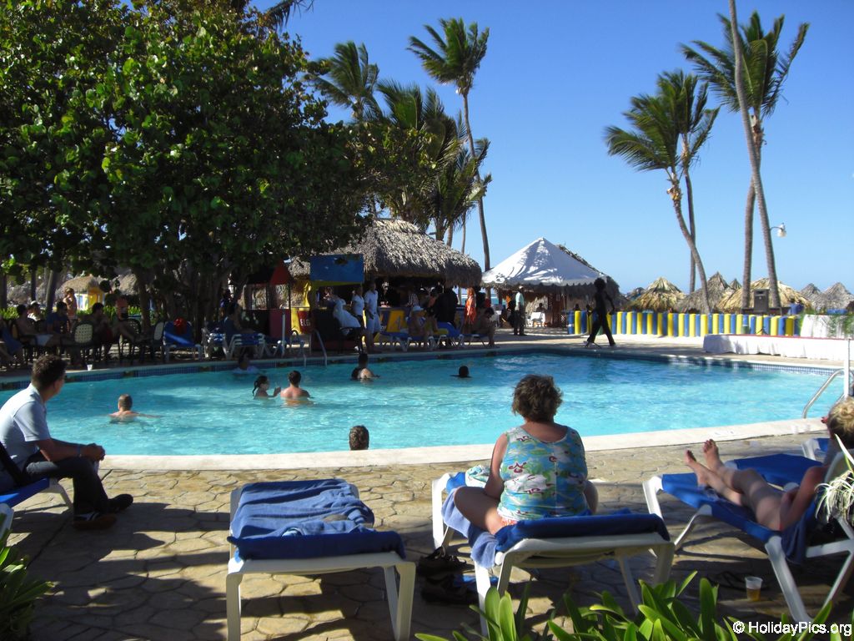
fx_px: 937
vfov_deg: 37.7
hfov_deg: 49.0
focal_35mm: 38
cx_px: 427
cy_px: 320
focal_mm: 6.2
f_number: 2.7
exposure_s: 1/1000
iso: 64
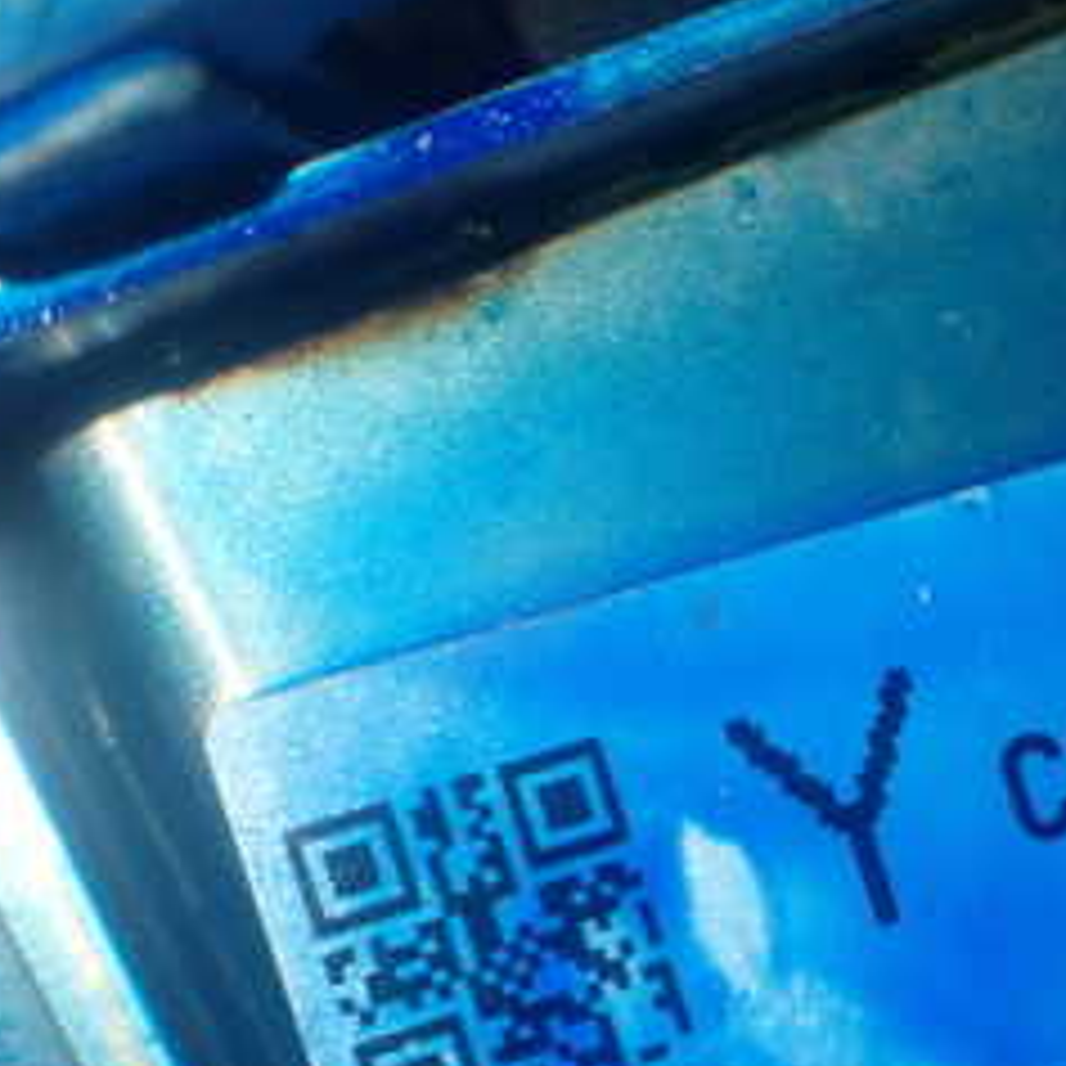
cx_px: 990
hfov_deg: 20.0
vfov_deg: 20.1
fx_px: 2961
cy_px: 886
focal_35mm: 85
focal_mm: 6.83
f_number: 2.7
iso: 200
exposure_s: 1/40
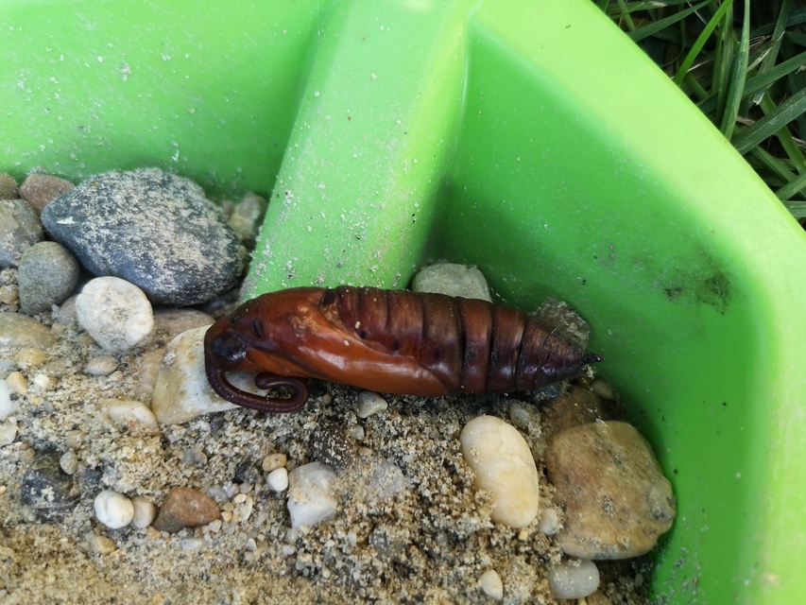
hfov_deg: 65.3
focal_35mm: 27
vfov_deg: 51.4
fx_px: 629
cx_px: 403
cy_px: 302
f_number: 1.8
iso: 100
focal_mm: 5.58
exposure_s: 1/100
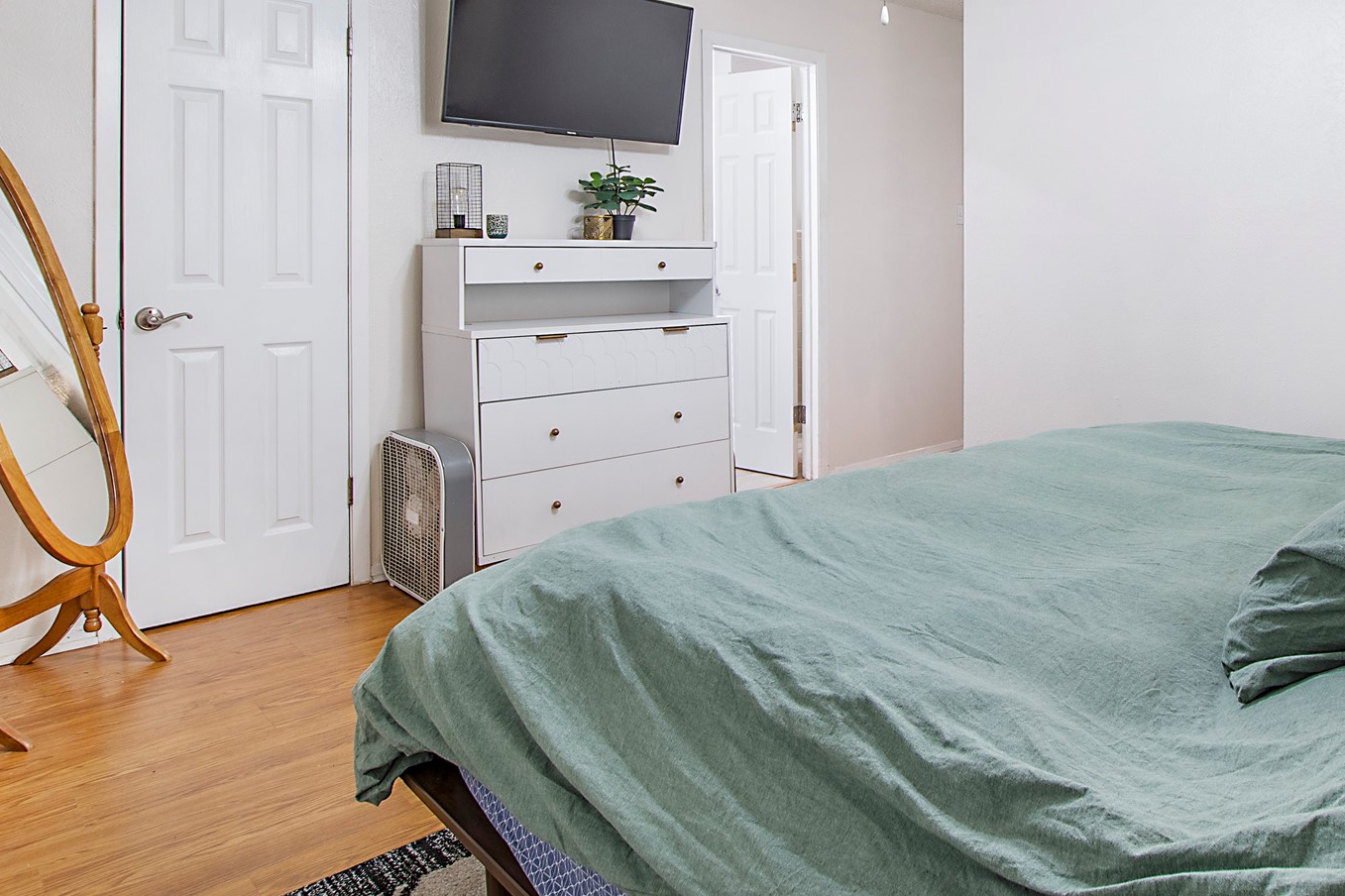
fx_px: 896
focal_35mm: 24
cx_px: 905
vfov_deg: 51.2
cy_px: 241
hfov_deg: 71.4
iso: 100
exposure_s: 1/60
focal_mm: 10
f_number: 6.3
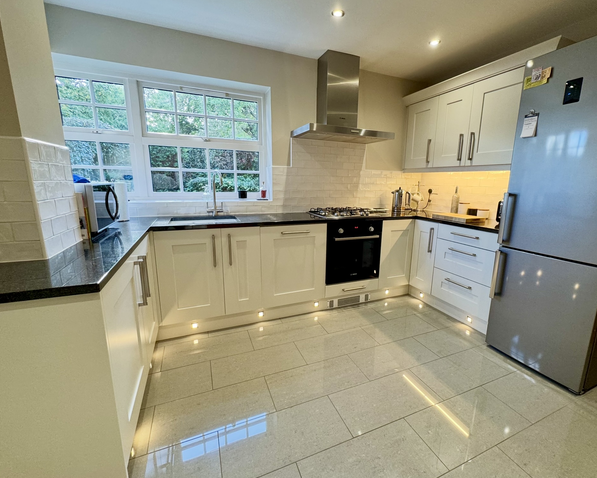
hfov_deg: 96.6
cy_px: 237
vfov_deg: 84.0
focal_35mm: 15
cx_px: 321
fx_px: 265
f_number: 2.2
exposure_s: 1/100
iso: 200
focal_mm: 2.22
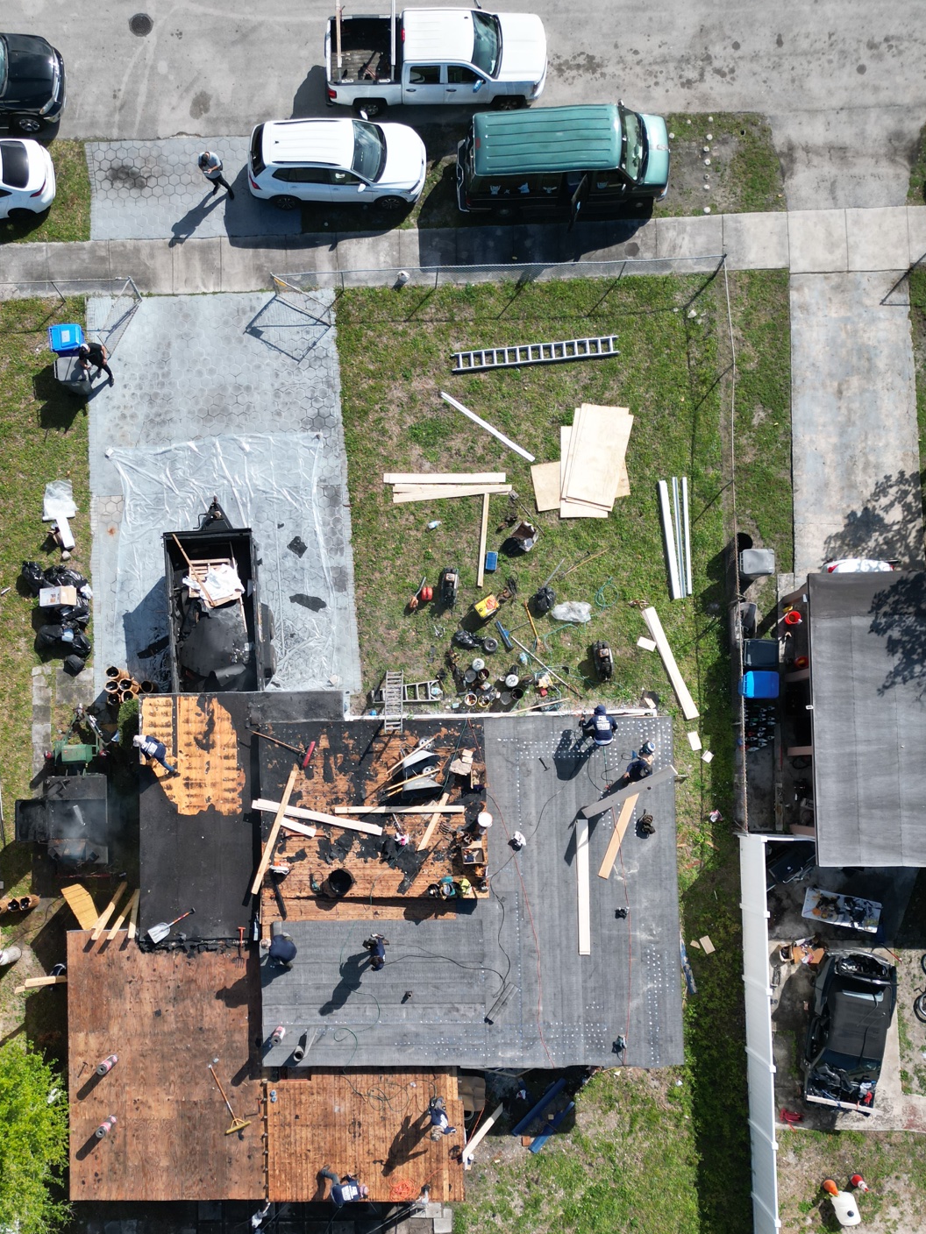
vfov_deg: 59.5
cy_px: 736
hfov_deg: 46.5
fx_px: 1070
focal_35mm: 30
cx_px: 361
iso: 150
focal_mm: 6.72
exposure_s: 1/3000
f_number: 1.7
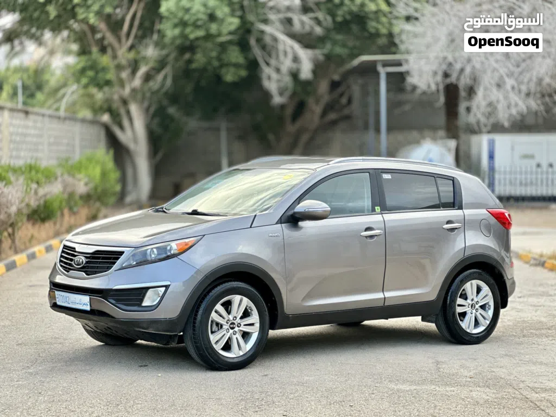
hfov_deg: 25.3
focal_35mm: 77
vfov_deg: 19.1
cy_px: 208
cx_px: 278
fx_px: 1237
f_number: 2.8
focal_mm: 9
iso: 125
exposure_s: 1/121
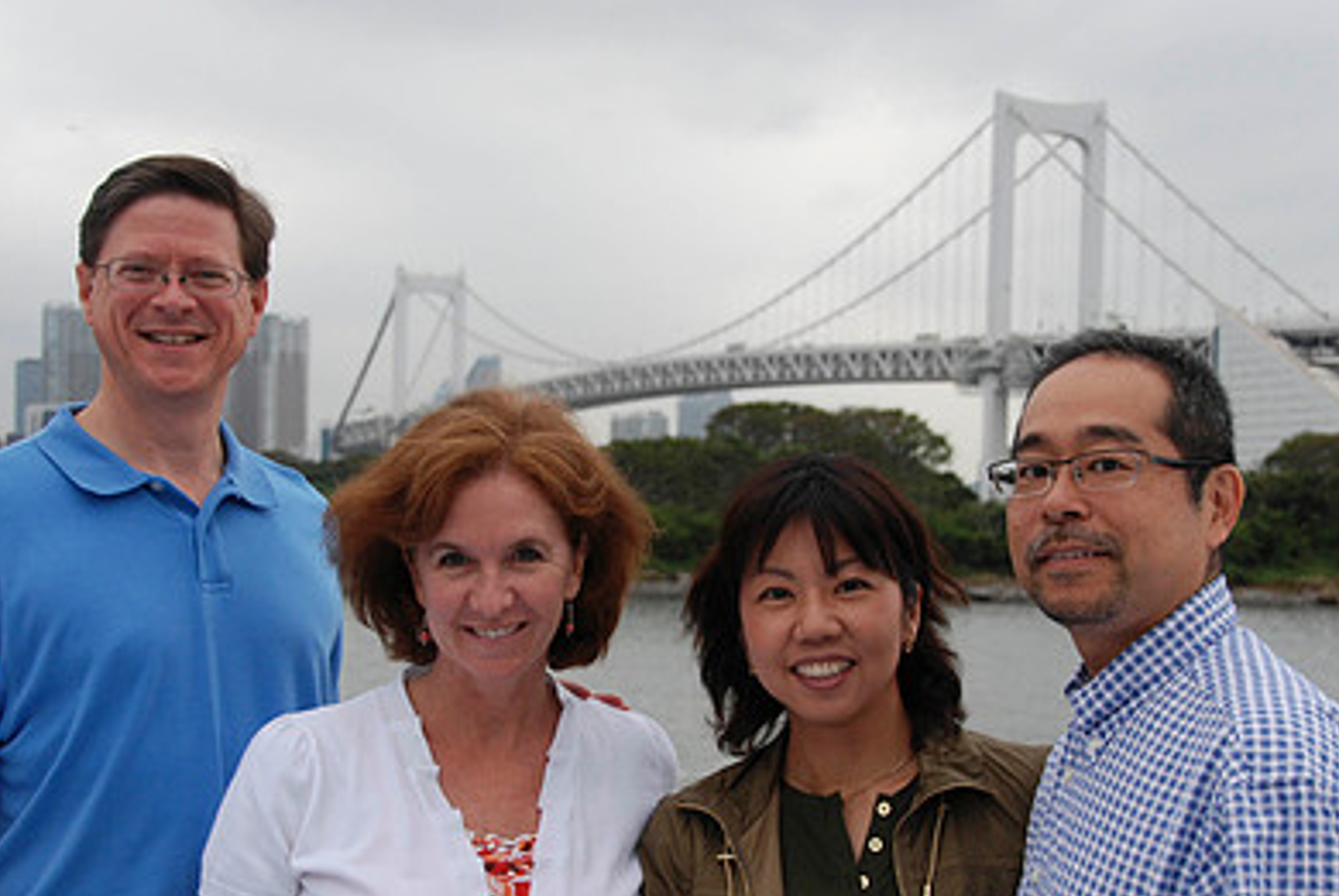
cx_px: 676
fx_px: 2411
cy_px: 608
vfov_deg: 21.0
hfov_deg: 31.0
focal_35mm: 65
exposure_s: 1/100
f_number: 5
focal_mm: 29
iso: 400
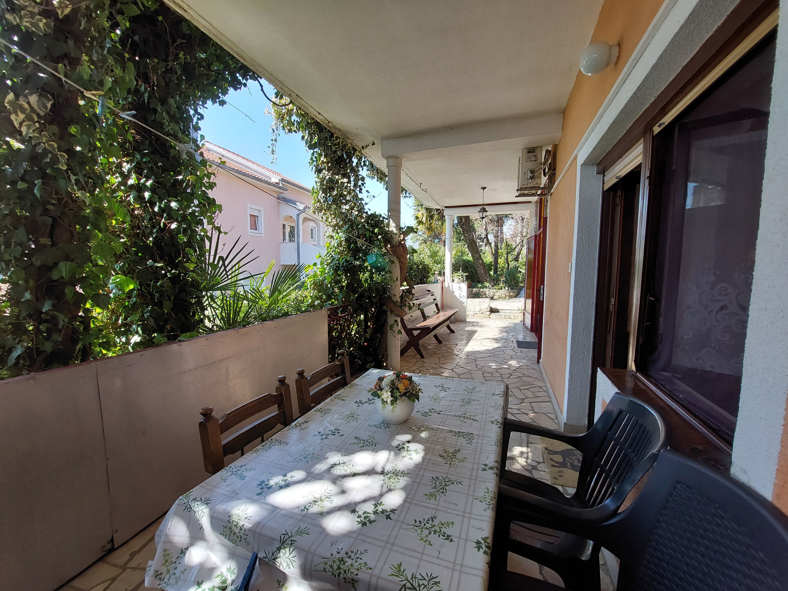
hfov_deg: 106.2
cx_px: 394
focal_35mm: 13
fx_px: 296
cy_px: 296
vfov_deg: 89.9
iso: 50
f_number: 2.2
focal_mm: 1.74
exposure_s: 1/267
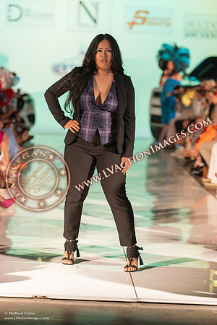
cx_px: 108
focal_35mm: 130
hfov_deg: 10.5
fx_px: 1175
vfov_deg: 15.8
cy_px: 162
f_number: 2.8
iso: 1000
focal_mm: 130
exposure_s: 1/200
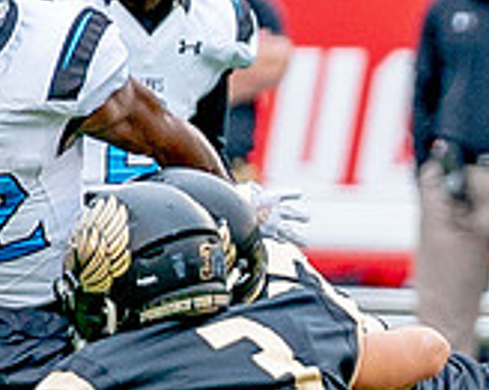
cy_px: 196
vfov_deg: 0.9
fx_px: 25746
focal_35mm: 1780
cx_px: 791
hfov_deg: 1.1
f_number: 2.8
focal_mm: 198
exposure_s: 1/1500
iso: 250
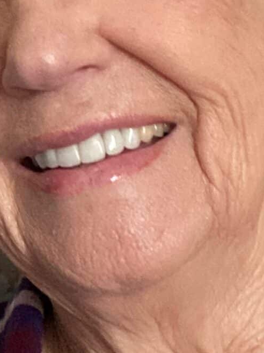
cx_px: -147
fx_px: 1190
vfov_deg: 16.8
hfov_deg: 12.0
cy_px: 108
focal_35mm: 117
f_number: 2.2
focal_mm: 2.71
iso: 320
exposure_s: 1/40
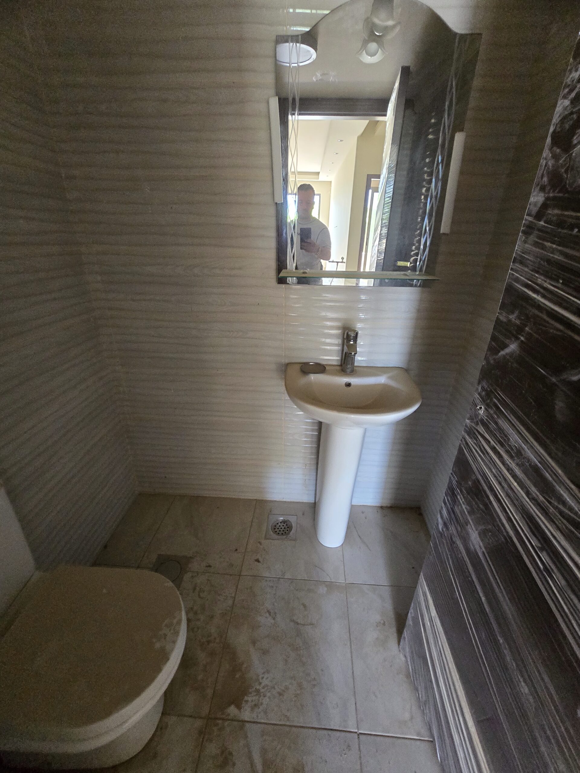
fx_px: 290
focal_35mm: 13
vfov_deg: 106.2
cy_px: 386
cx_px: 290
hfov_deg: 89.9
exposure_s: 1/50
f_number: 2.2
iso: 640
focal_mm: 2.2
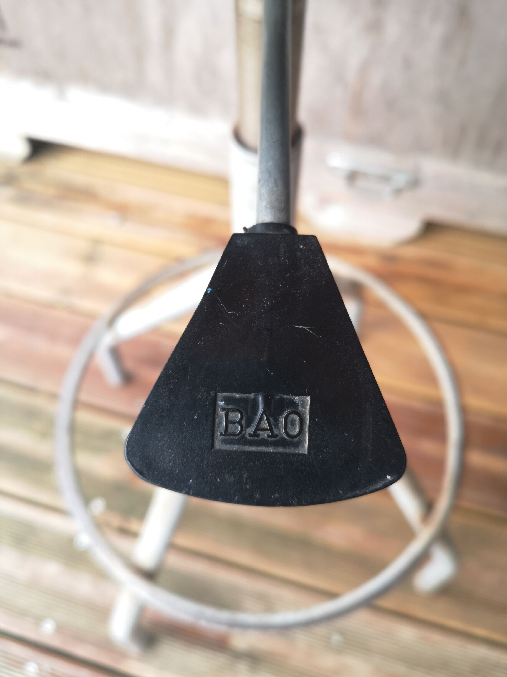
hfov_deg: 51.4
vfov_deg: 65.3
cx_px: 254
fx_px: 527
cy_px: 338
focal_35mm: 27
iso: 64
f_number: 1.8
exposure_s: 1/100
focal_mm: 5.58
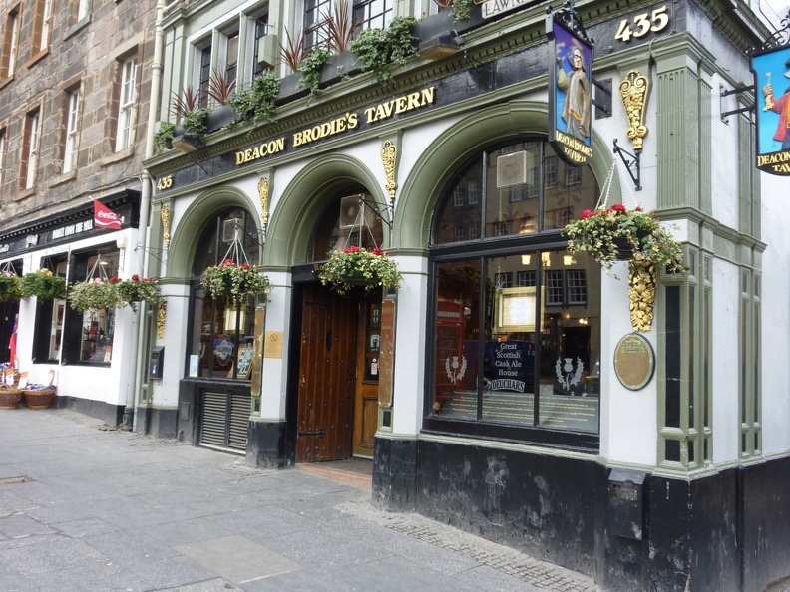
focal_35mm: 29
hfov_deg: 61.7
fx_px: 662
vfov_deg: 48.2
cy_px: 296
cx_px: 395
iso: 80
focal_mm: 5.2
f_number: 3.5
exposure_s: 1/40
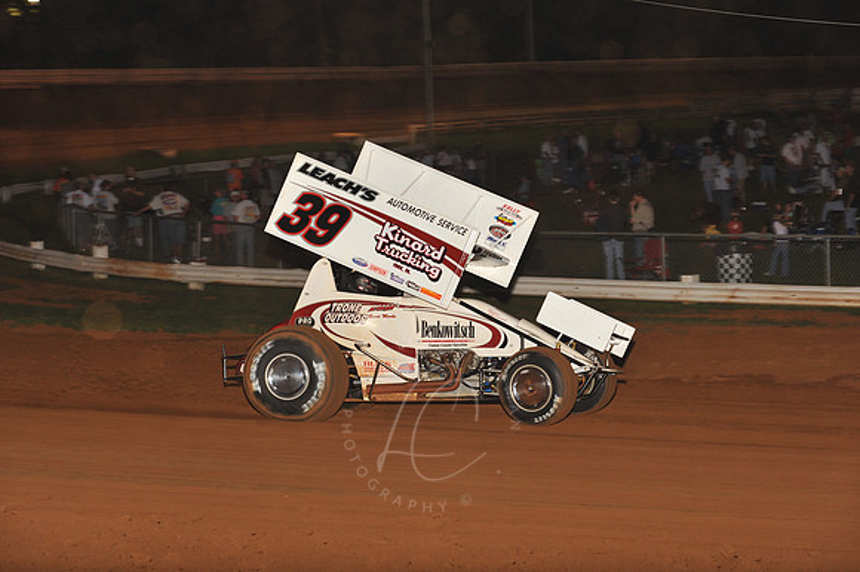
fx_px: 2507
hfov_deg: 19.5
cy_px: 286
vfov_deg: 13.0
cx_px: 430
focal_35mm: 105
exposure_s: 1/320
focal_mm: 105
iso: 800
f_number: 6.3
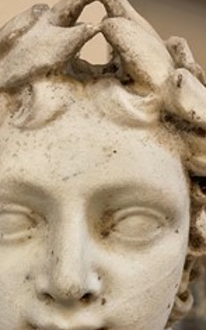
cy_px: 249
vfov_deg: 43.0
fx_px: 405
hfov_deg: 28.5
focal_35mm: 45
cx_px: 84
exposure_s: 1/50
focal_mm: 5.1
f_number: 1.6
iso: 125
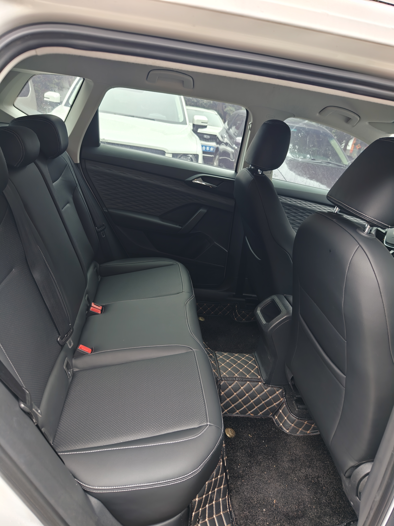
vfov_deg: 73.9
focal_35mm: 23
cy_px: 263
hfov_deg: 58.9
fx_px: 349
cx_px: 197
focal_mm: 8.67
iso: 200
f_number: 1.8
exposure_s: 1/116
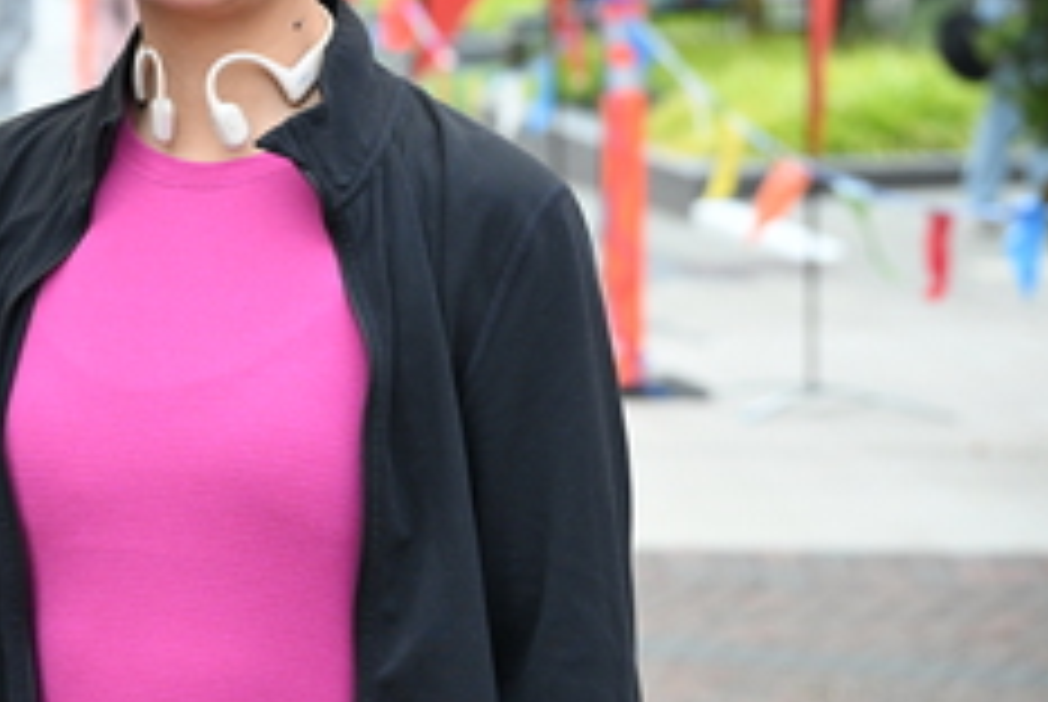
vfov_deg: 10.3
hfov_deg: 15.1
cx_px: -103
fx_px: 3847
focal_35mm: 132
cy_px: -74
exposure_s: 1/200
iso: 2000
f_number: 4
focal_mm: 56
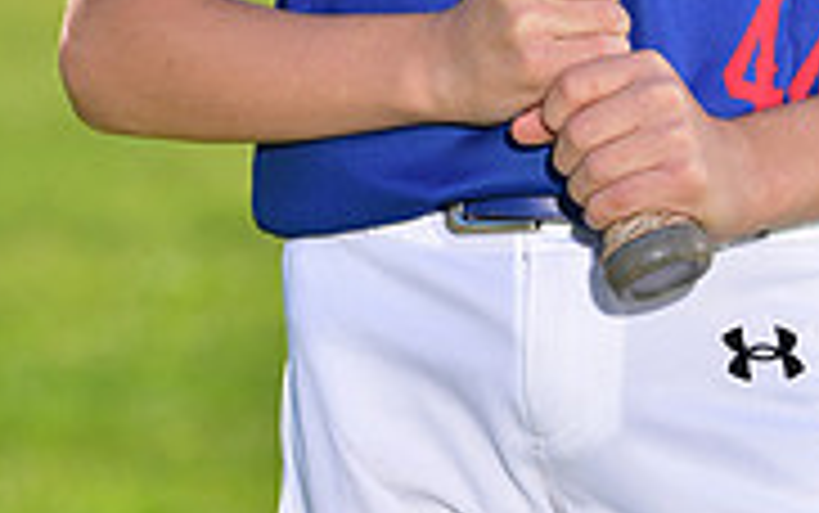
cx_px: 569
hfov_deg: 4.5
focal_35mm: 470
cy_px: -504
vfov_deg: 2.8
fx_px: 10497
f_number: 5.6
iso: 80
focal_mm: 145
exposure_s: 1/250
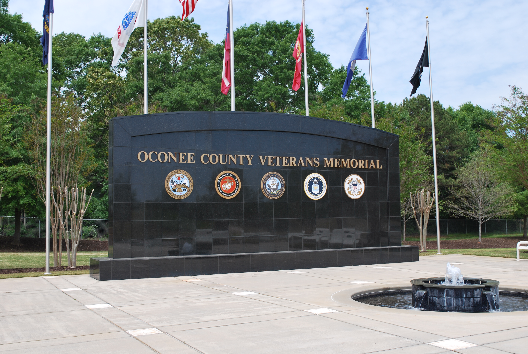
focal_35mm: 42
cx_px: 264
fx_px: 617
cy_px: 177
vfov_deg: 32.0
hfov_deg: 46.3
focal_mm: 28
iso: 100
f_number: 7.1
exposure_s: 1/200
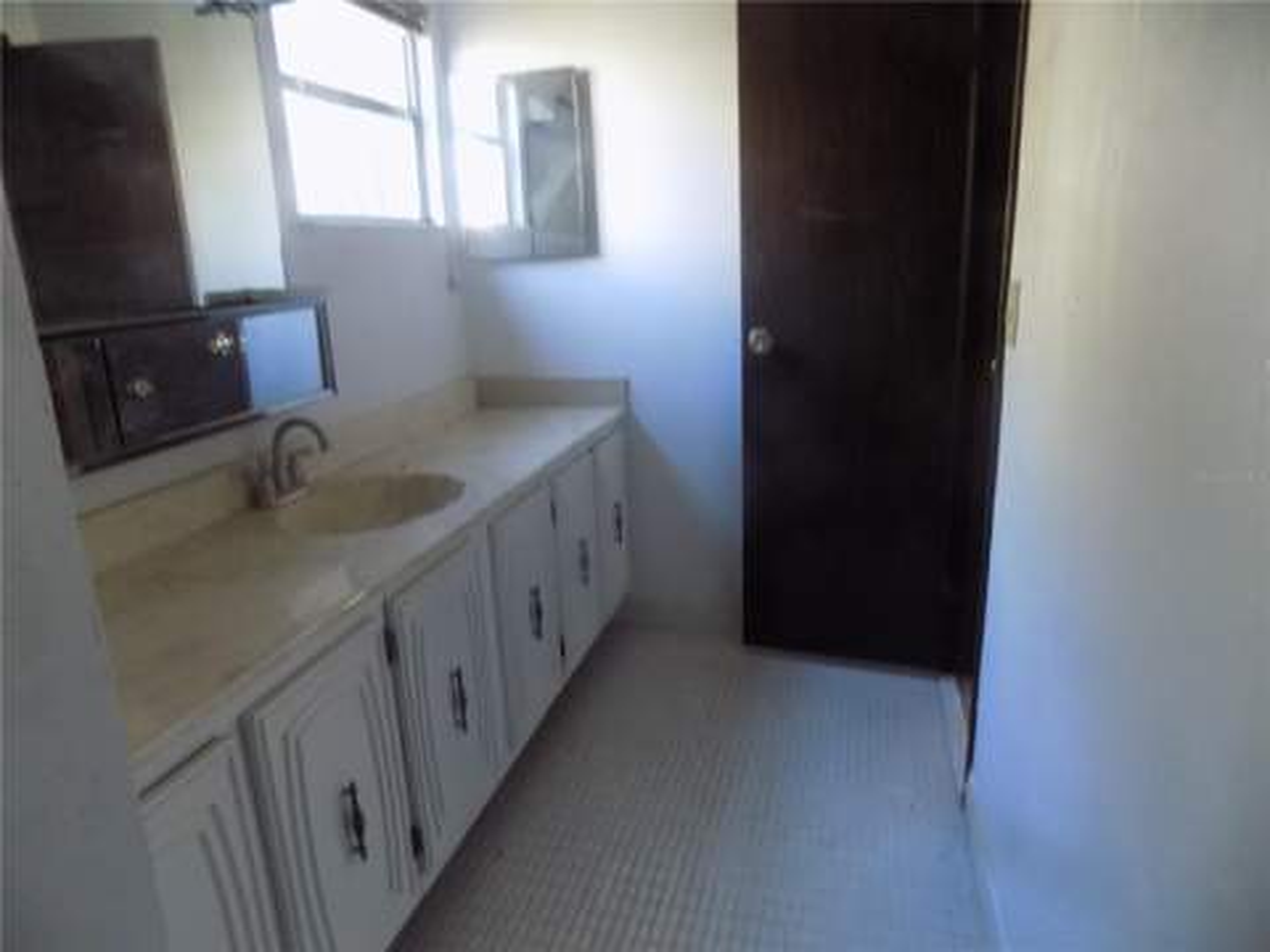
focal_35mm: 23
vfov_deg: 58.9
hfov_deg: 73.9
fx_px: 844
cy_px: 476
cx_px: 635
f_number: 3.1
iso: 320
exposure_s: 1/30
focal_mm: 4
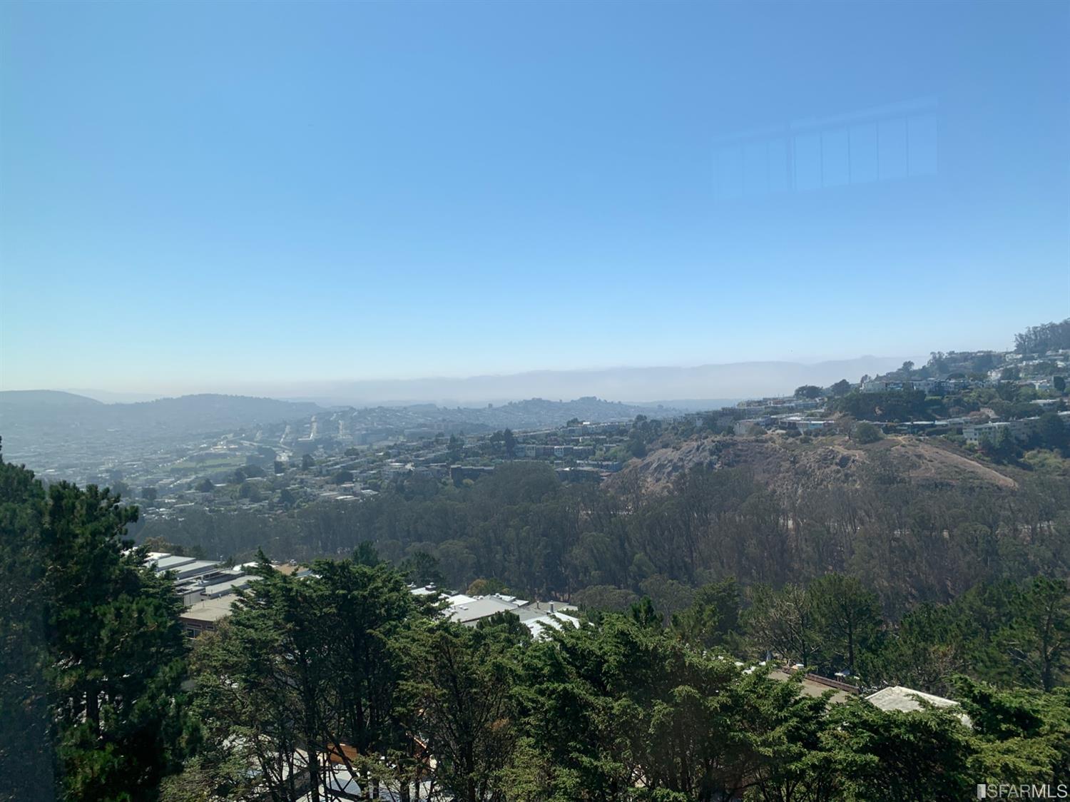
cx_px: 535
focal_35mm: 26
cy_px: 401
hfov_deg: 67.3
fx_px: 803
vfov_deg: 53.0
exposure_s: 1/2833
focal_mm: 4.25
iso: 25
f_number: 1.8
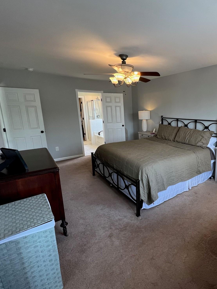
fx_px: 150
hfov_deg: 67.1
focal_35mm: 18
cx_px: 163
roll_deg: +0.6
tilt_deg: -11.4
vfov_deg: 87.7
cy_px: 141
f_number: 1.8
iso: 160
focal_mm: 1.57
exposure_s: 1/120
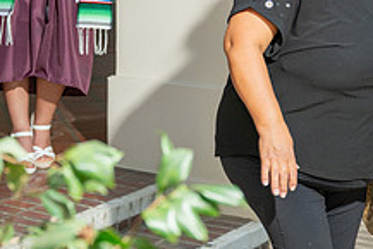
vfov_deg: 11.7
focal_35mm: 115
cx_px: 210
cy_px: -58
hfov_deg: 17.8
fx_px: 1192
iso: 200
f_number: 3.5
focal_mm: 43
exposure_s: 1/200
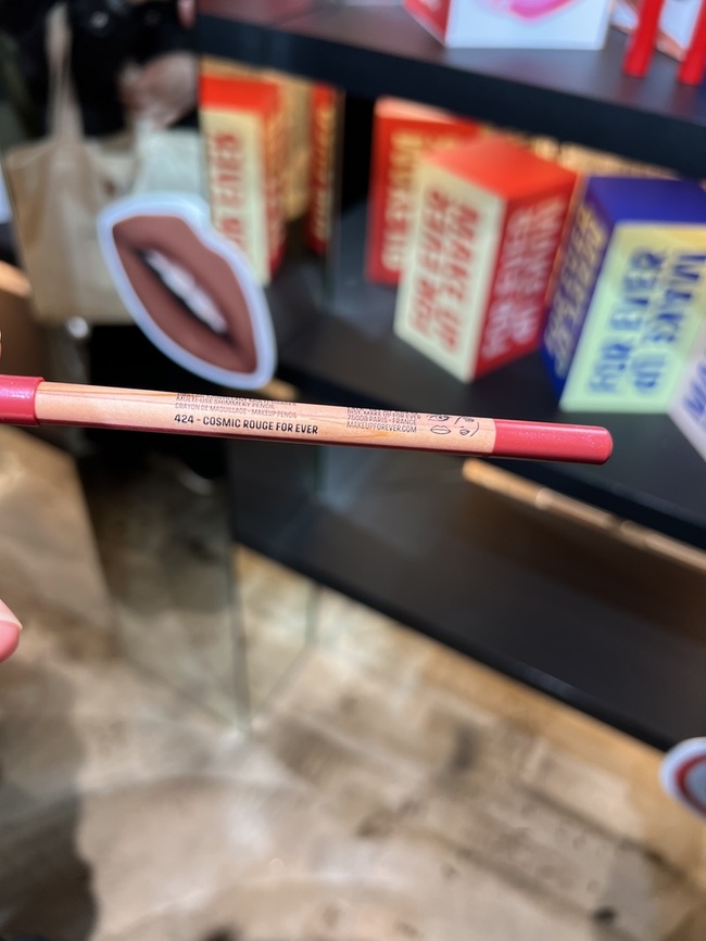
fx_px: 707
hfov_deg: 53.1
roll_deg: -4.2
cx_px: 353
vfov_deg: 67.3
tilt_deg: -42.1
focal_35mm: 26
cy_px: 470
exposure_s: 1/60
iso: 80
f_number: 1.5
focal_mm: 5.7
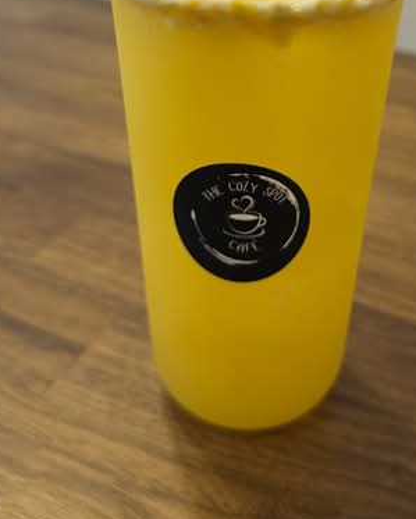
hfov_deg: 32.6
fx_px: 707
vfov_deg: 38.5
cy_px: 88
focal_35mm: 46
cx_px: 262
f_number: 1.78
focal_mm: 6.76
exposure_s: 1/120
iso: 200
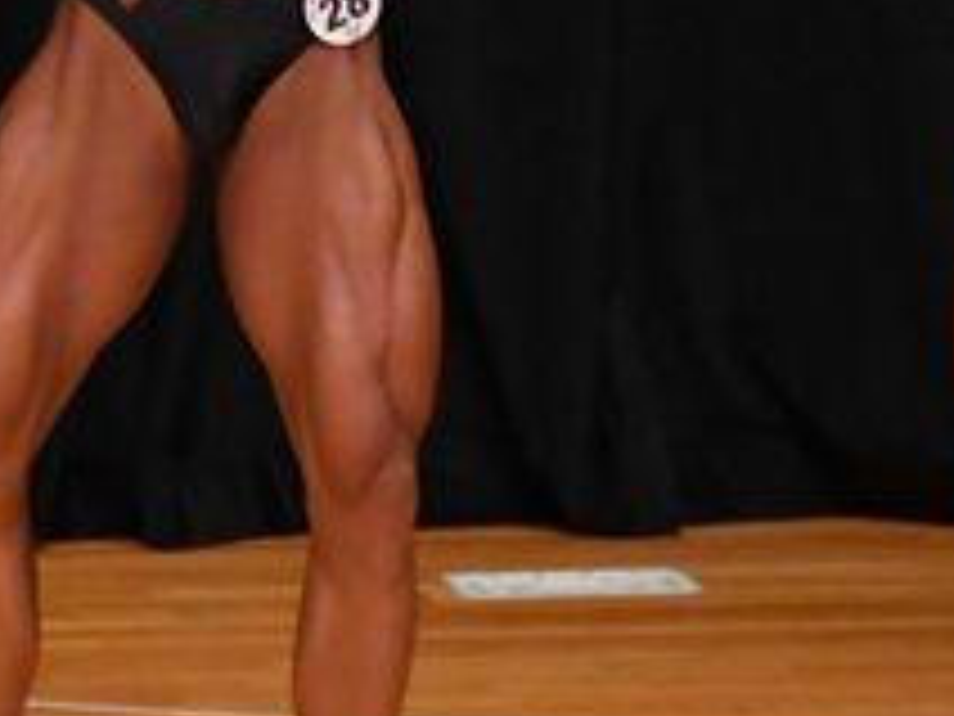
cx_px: 718
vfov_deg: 1.6
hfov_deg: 2.1
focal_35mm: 949
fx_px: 26154
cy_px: 63
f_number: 5.6
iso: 4000
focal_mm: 180
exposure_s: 1/400
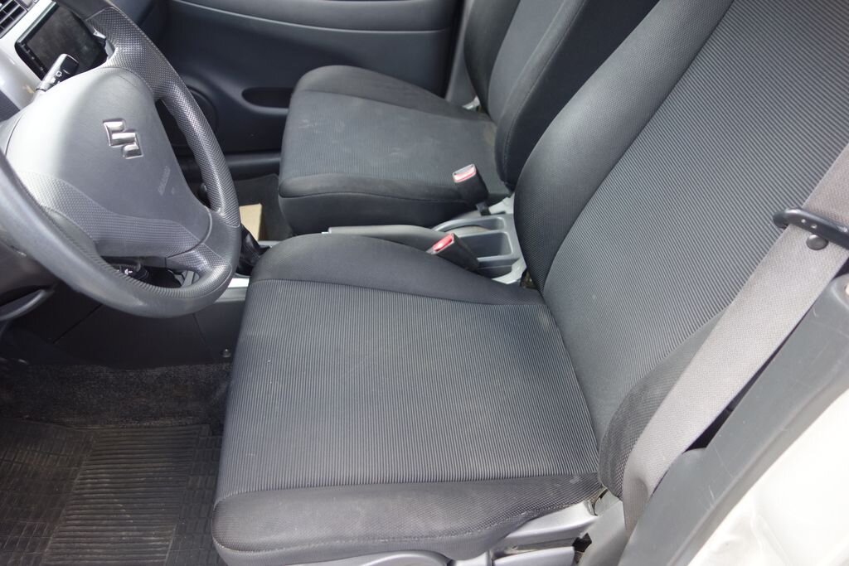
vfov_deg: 46.4
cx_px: 424
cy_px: 283
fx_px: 660
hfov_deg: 65.5
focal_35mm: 28
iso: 125
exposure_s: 1/125
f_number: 1.8
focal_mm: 10.4
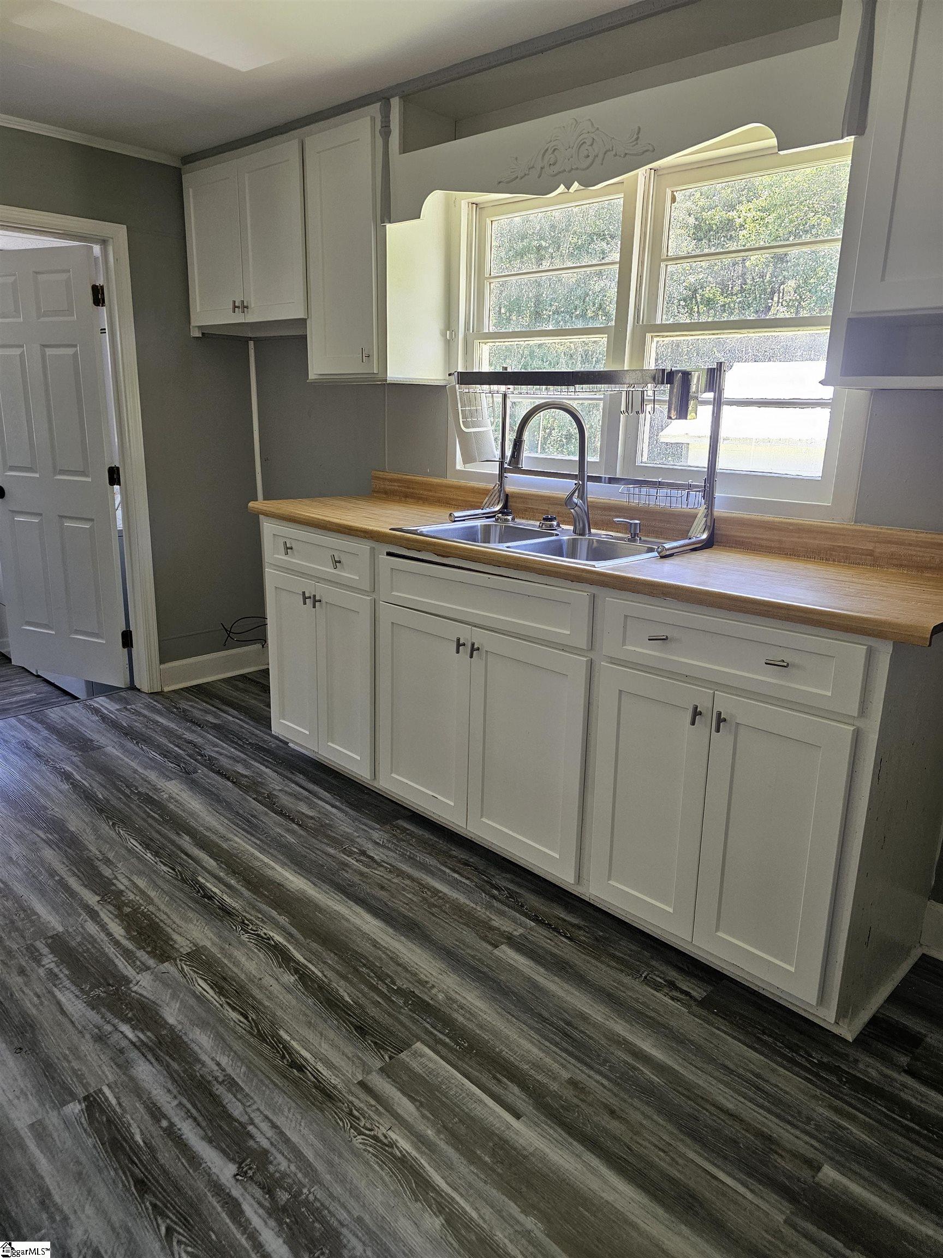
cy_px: 629
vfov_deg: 73.9
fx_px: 835
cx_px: 472
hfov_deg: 58.9
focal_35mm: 23
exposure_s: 1/170
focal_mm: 6.3
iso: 250
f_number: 1.7
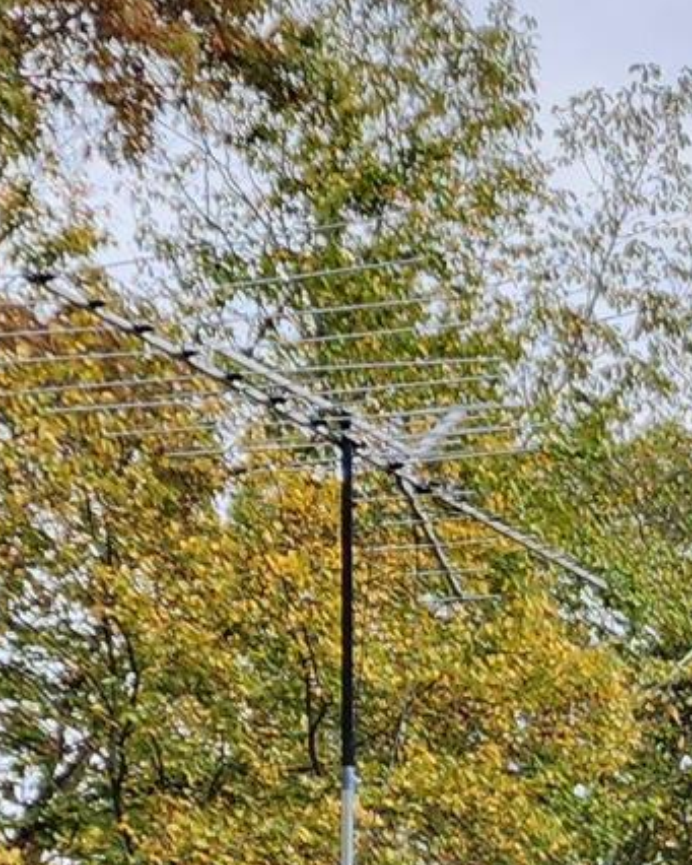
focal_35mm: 158
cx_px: 1816
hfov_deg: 8.7
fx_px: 4043
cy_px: 1488
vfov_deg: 11.4
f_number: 1.8
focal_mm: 6.4
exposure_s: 1/266
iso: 12
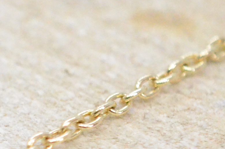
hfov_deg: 5.2
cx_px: -432
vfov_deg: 3.6
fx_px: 2358
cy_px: 154
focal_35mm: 378
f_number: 6.3
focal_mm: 40
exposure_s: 1/2500
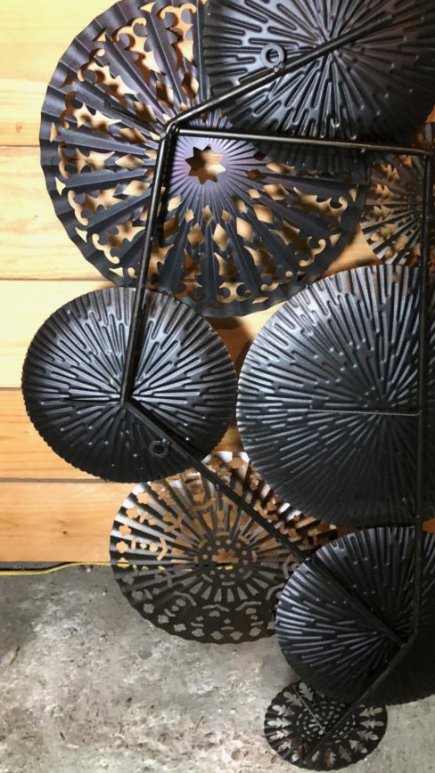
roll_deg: -0.3
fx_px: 738
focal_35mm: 36
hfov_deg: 32.4
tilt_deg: -33.9
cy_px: 345
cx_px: 312
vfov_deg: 55.2
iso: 80
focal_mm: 4
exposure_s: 1/4
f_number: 1.8
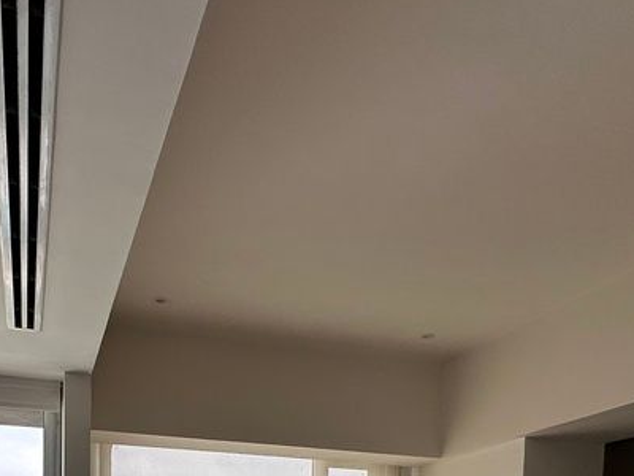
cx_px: 260
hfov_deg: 44.6
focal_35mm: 42
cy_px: 646
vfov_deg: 27.6
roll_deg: -1.0
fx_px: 769
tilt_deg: -3.3
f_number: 2.2
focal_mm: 2.22
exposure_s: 1/336
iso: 40
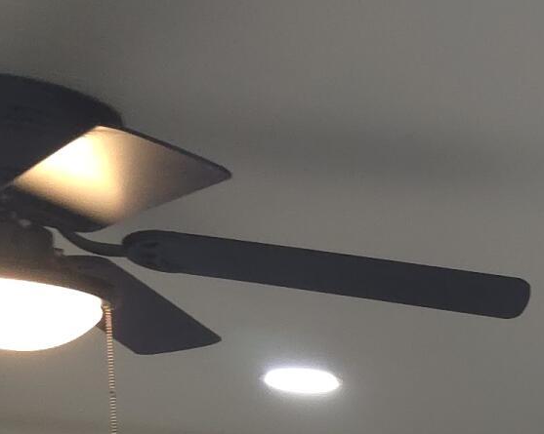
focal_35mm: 121
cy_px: 878
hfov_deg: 14.0
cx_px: 995
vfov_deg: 11.4
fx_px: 1947
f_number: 1.7
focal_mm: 6.3
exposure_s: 1/60
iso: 400
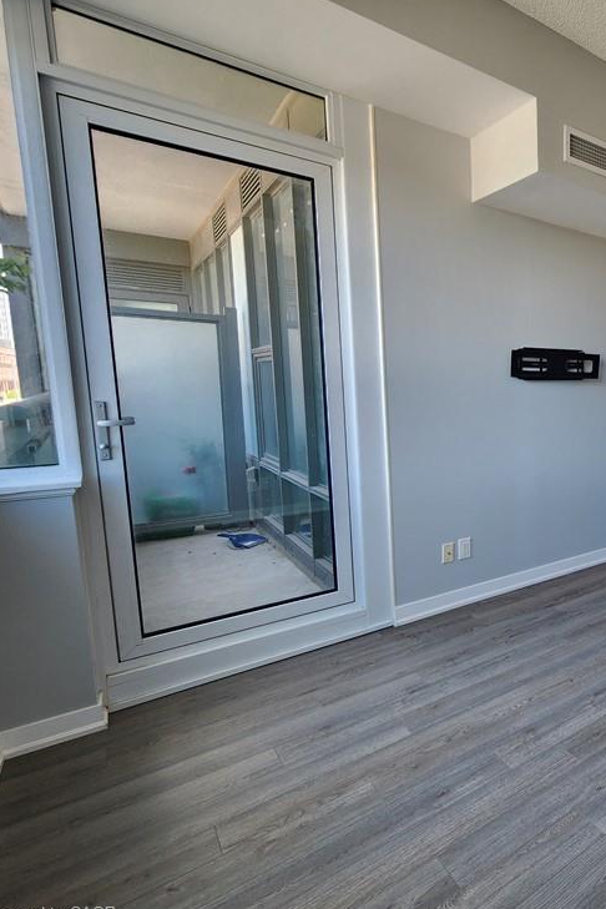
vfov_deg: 86.9
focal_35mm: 19
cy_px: 446
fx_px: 480
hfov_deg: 51.0
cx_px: 615
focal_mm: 2.2
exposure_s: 1/60
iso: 80
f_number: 2.2
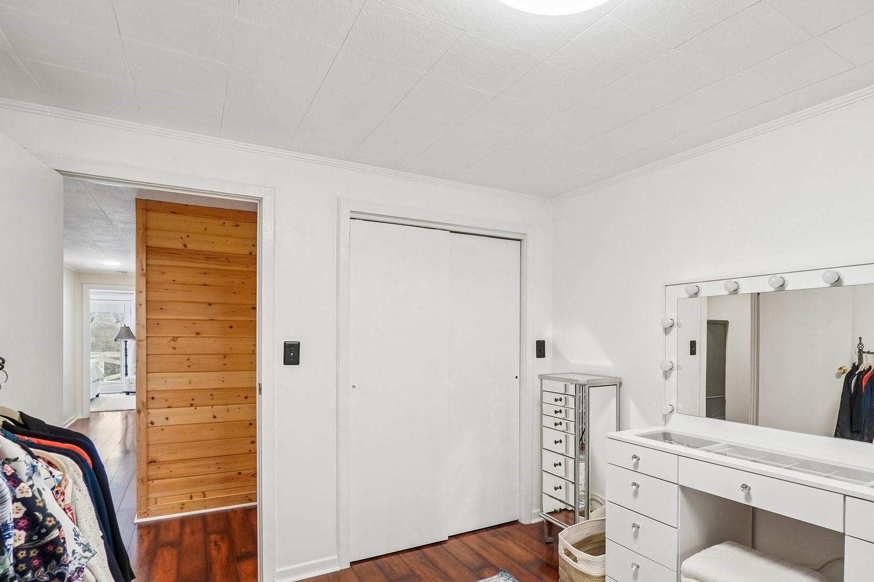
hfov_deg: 86.0
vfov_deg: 63.9
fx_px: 461
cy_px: 351
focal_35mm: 19
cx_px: 517
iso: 400
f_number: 8
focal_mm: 10
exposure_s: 1/10
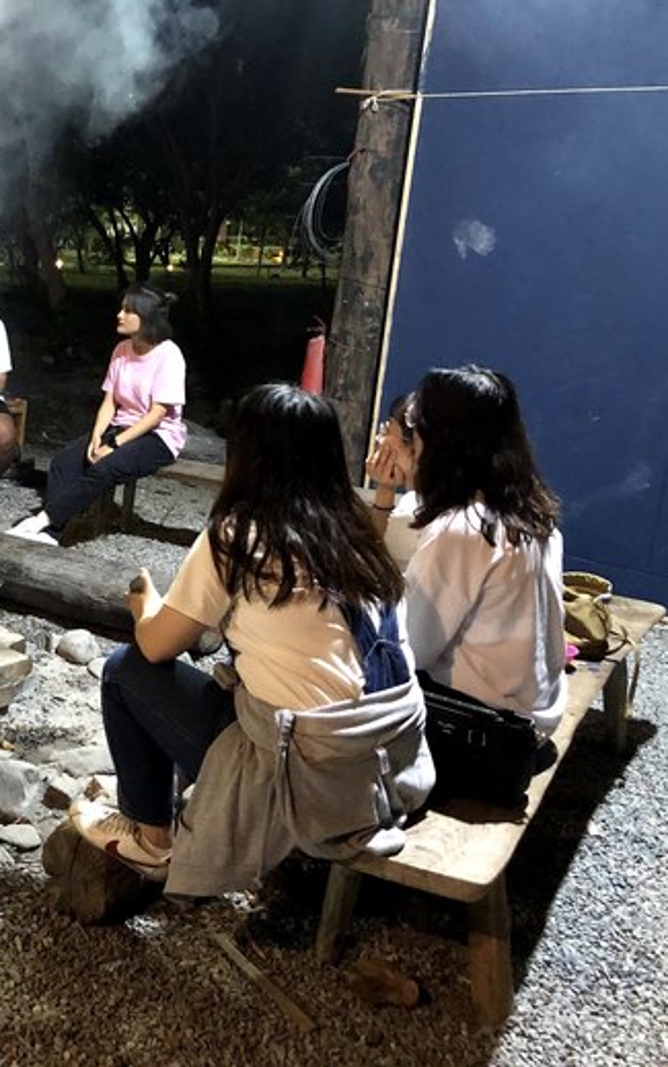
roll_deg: -3.0
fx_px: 1164
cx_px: -12
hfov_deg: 29.7
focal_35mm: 40
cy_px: 534
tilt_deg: -15.0
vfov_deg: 49.3
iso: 100
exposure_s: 1/4
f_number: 1.8
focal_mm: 3.99
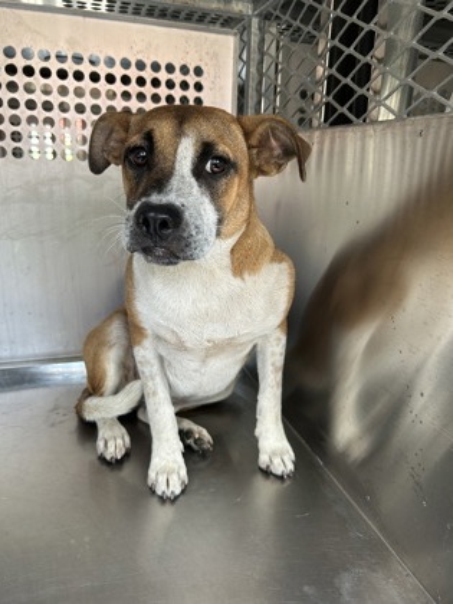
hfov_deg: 53.1
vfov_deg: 67.3
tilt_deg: -10.4
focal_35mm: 26
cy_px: 302
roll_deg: -2.4
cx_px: 226
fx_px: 454
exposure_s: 1/121
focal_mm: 5.7
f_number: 1.5
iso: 80
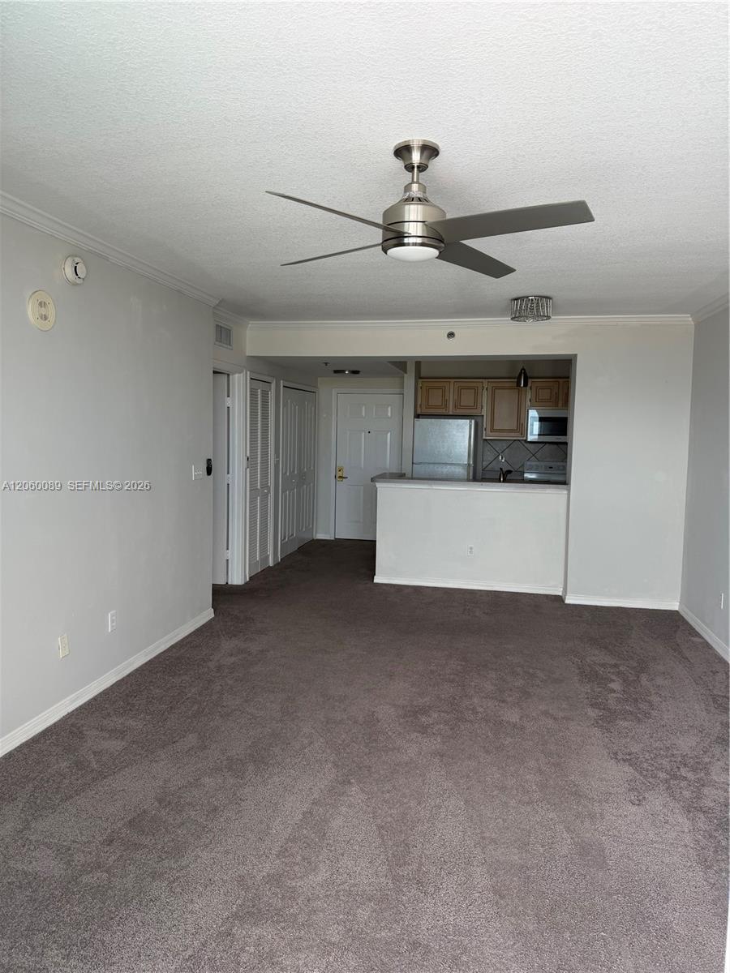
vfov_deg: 71.6
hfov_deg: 56.8
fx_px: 675
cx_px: 365
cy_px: 486
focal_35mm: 24
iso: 64
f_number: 1.78
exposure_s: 1/199
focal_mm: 6.76
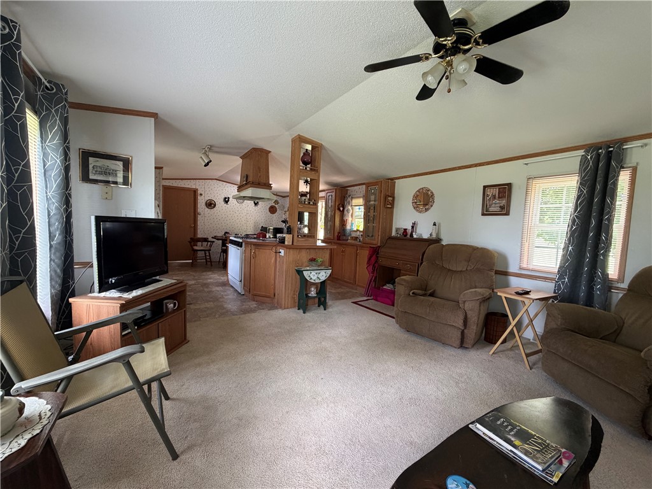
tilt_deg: -3.0
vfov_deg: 85.7
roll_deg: -2.4
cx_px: 326
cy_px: 244
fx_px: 264
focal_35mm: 14
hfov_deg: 102.1
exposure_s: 1/94
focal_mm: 2.22
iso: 320
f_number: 2.2
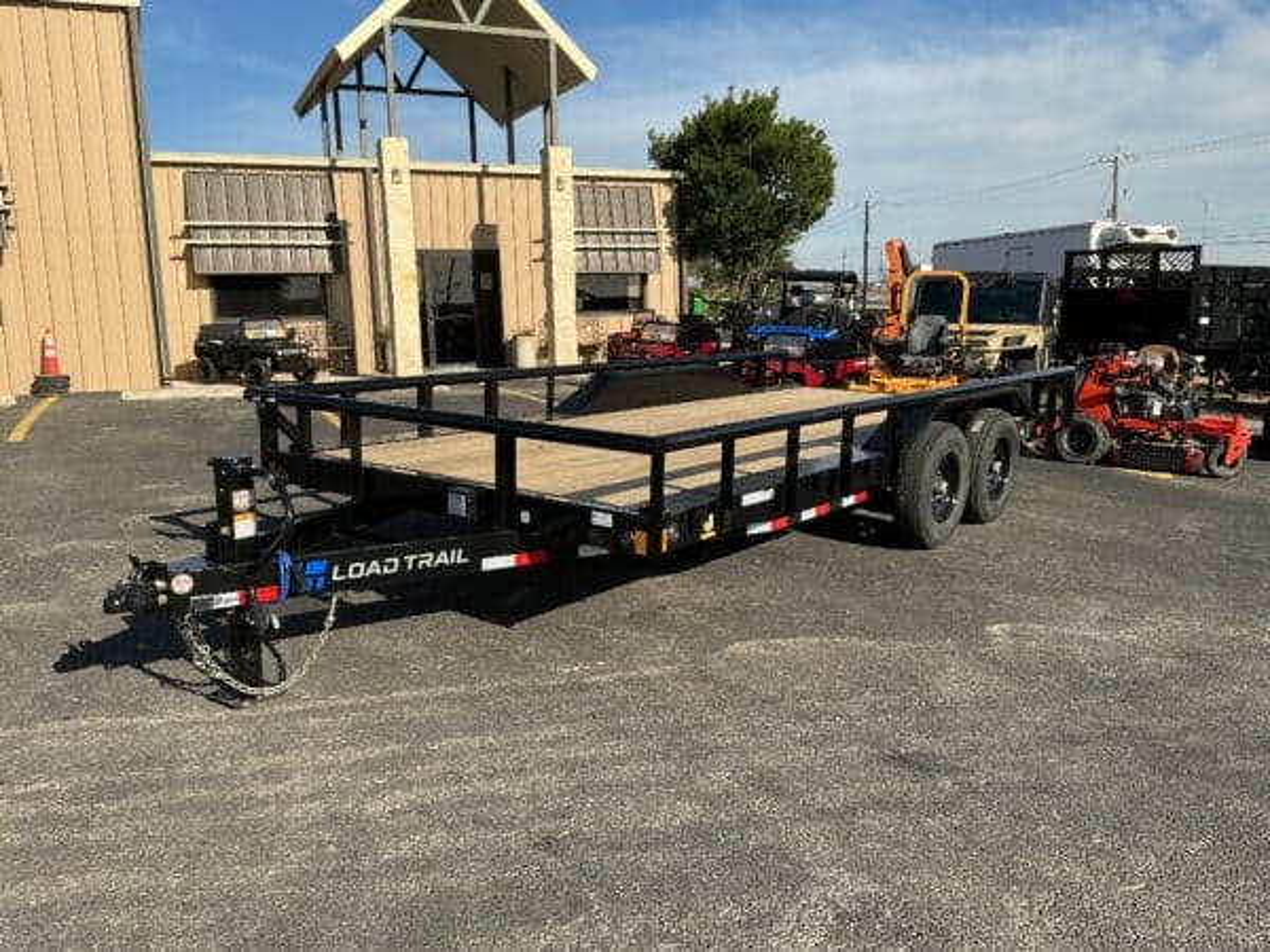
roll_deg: +2.1
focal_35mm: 29
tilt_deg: -8.4
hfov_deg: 61.7
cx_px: 635
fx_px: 1064
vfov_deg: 48.2
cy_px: 476
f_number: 1.8
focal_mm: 3
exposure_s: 1/1912
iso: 25
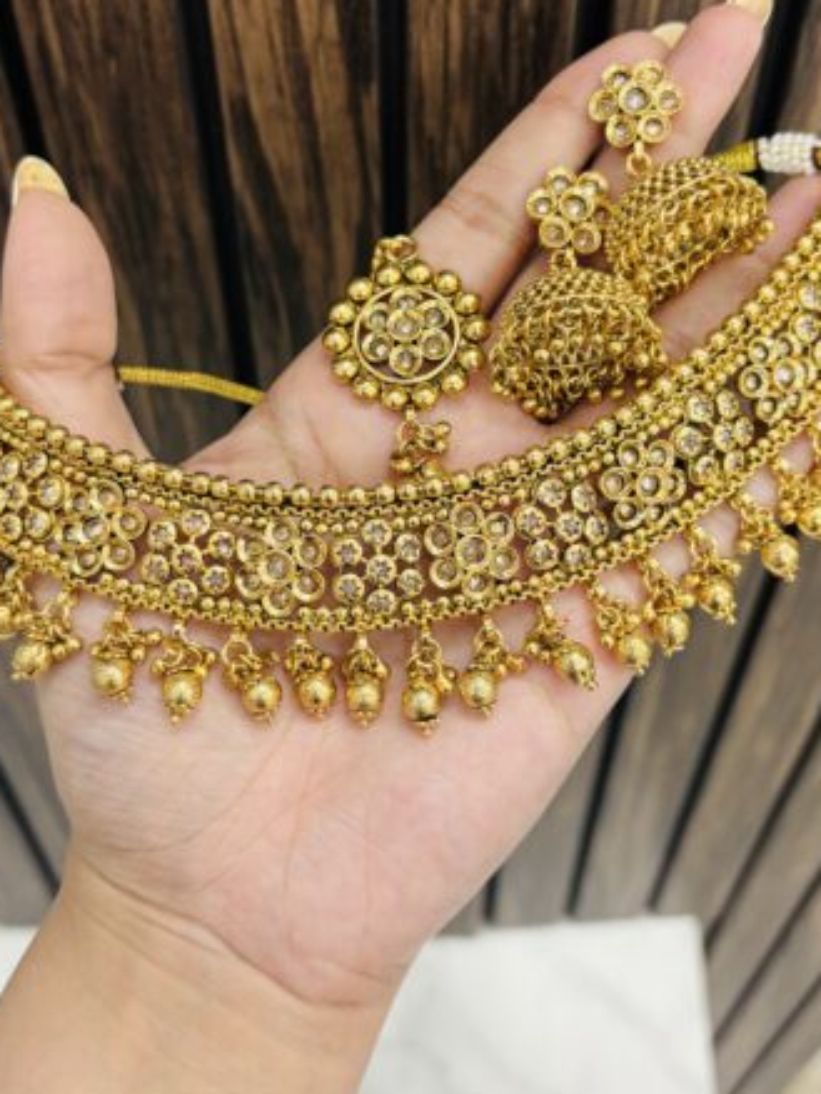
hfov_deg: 41.8
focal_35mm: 34
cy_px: 468
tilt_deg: -51.7
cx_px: 419
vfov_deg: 53.7
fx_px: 1074
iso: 160
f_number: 1.6
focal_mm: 5.96
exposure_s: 1/50
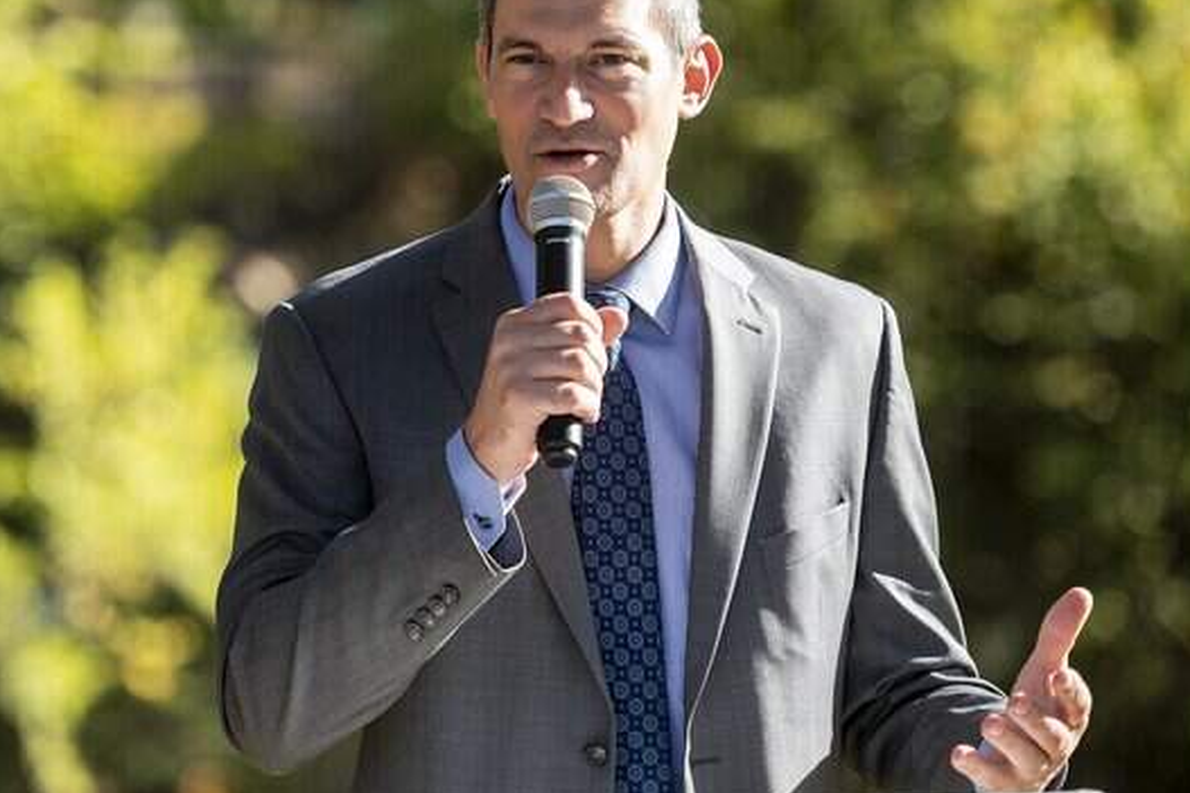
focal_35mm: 182
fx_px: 6014
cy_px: 346
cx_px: 569
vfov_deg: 7.5
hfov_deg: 11.3
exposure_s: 1/640
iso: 100
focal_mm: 150
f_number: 3.2
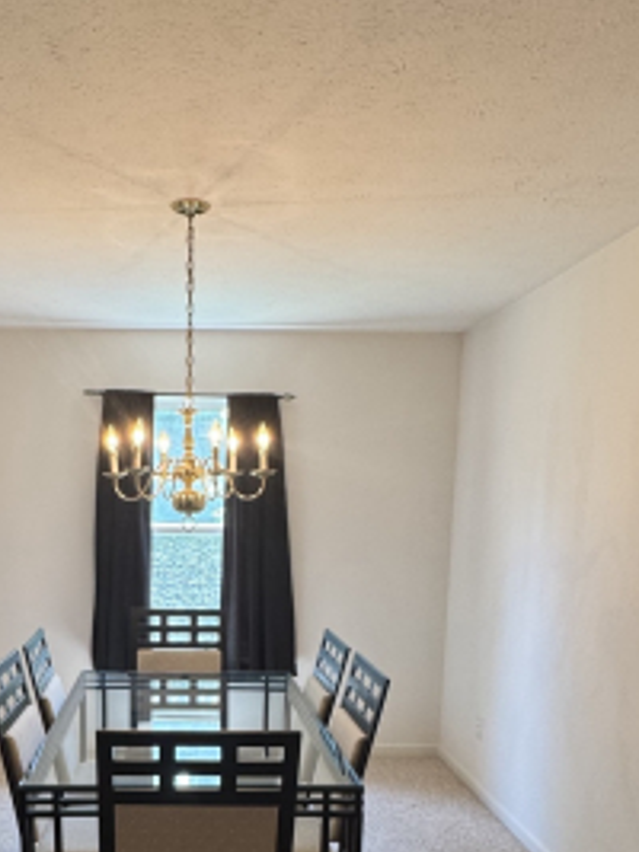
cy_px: 653
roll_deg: +0.9
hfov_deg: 40.0
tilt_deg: -9.0
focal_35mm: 35
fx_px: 862
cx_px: 195
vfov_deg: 50.2
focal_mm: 2.22
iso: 160
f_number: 2.2
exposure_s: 1/120
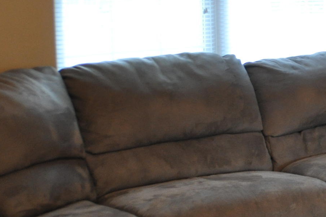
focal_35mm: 130
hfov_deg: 15.1
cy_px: 84
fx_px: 1177
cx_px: 415
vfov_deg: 10.5
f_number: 4.2
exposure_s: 1/50
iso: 800
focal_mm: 26
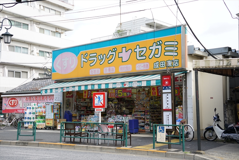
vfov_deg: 28.1
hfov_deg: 41.1
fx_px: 319
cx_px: 120
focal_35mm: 48
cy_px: 80
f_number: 4
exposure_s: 1/250
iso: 100
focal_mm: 32
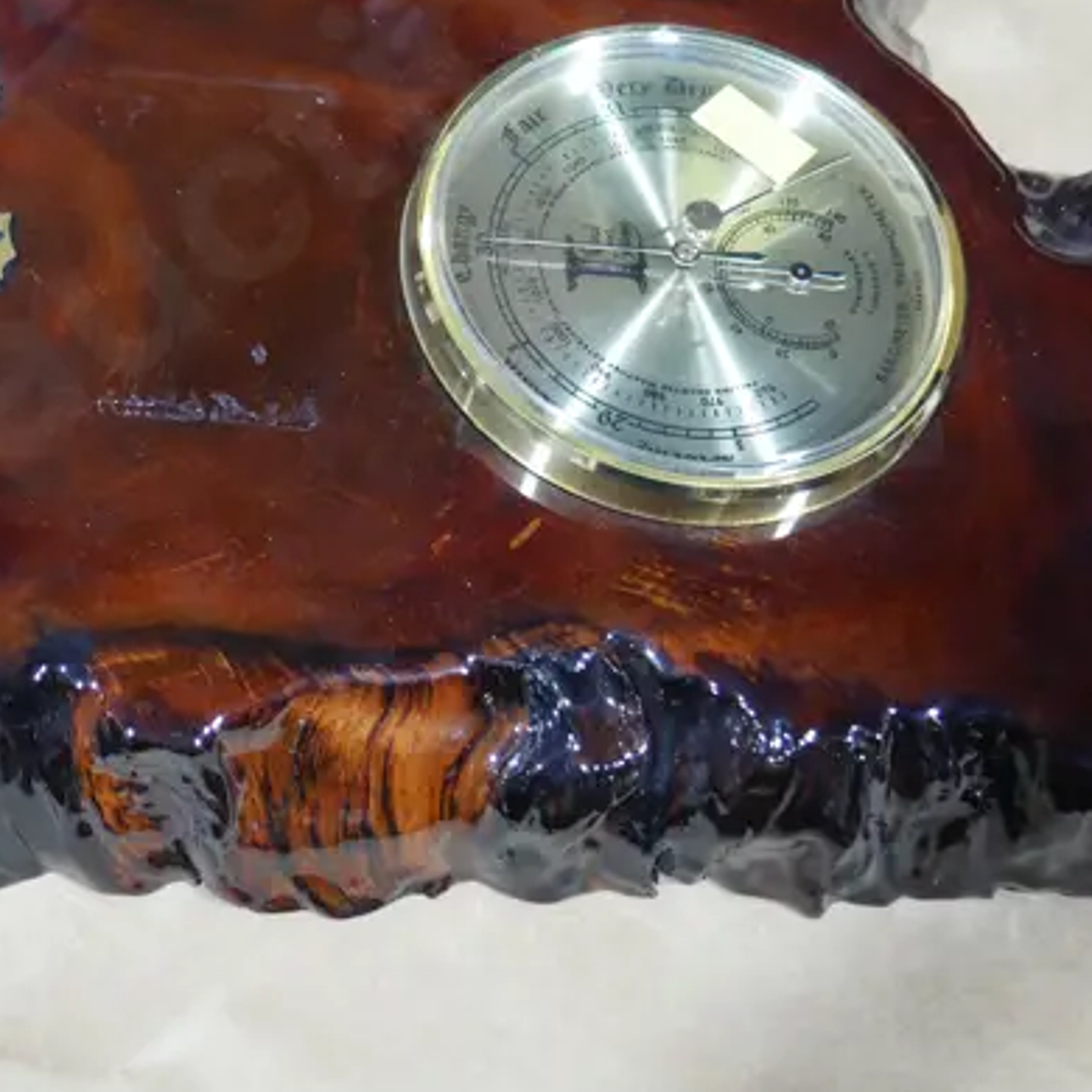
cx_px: 148
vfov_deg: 26.2
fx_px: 2320
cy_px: 284
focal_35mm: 65
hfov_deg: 25.8
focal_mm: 14
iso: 640
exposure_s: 1/60
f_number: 3.5
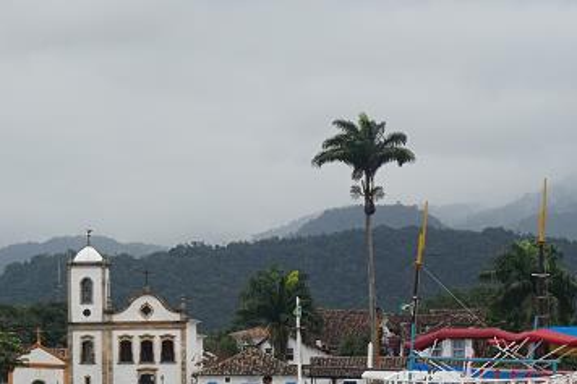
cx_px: 8
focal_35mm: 164
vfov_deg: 8.4
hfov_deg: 12.4
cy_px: 258
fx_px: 2627
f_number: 10
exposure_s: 1/80
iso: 100
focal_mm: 36
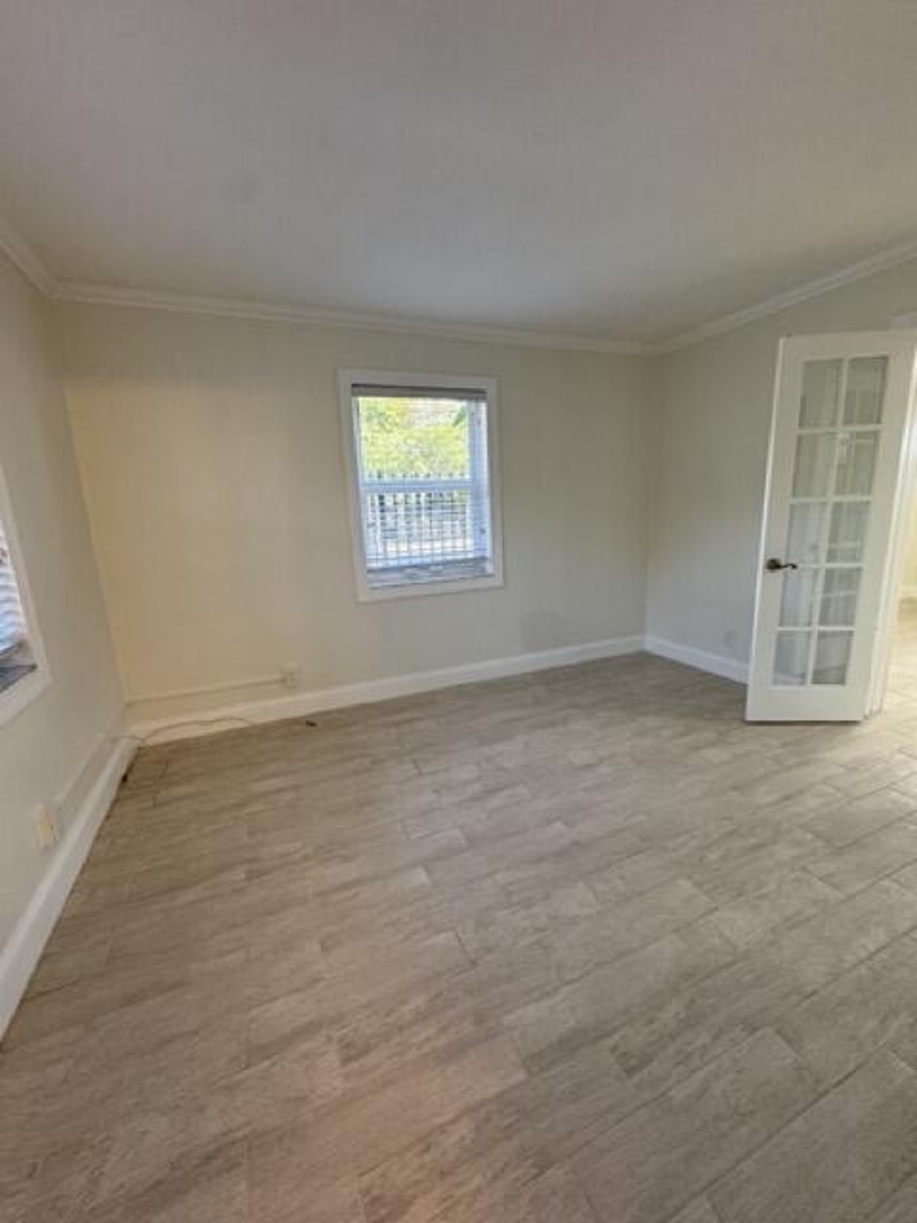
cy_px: 612
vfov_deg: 102.1
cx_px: 458
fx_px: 494
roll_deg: +2.6
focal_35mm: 14
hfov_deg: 85.7
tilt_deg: -11.9
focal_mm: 2.22
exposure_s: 1/120
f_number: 2.2
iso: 125
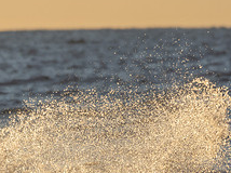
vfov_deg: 1.0
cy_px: 205
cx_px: 1
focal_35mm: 1487
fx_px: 9912
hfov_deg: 1.3
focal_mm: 380
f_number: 5.6
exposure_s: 1/1000
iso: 220
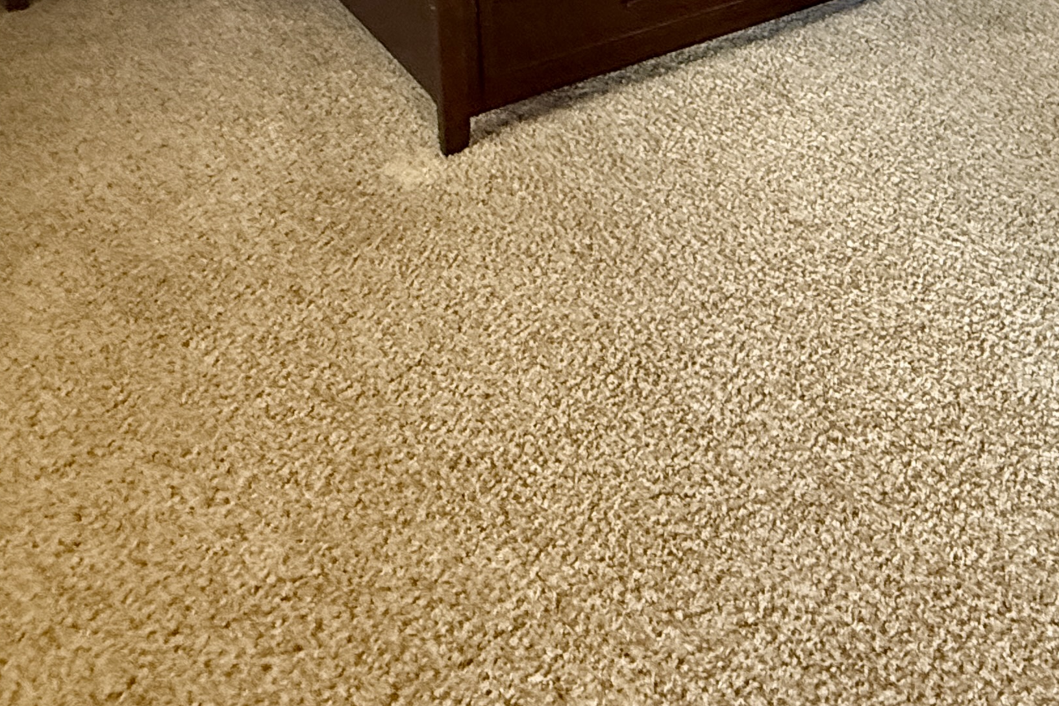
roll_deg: +0.2
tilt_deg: -8.9
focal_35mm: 36
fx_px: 1059
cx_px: 770
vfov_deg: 28.8
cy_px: -249
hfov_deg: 51.3
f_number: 2.2
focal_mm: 2.22
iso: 640
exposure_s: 1/60
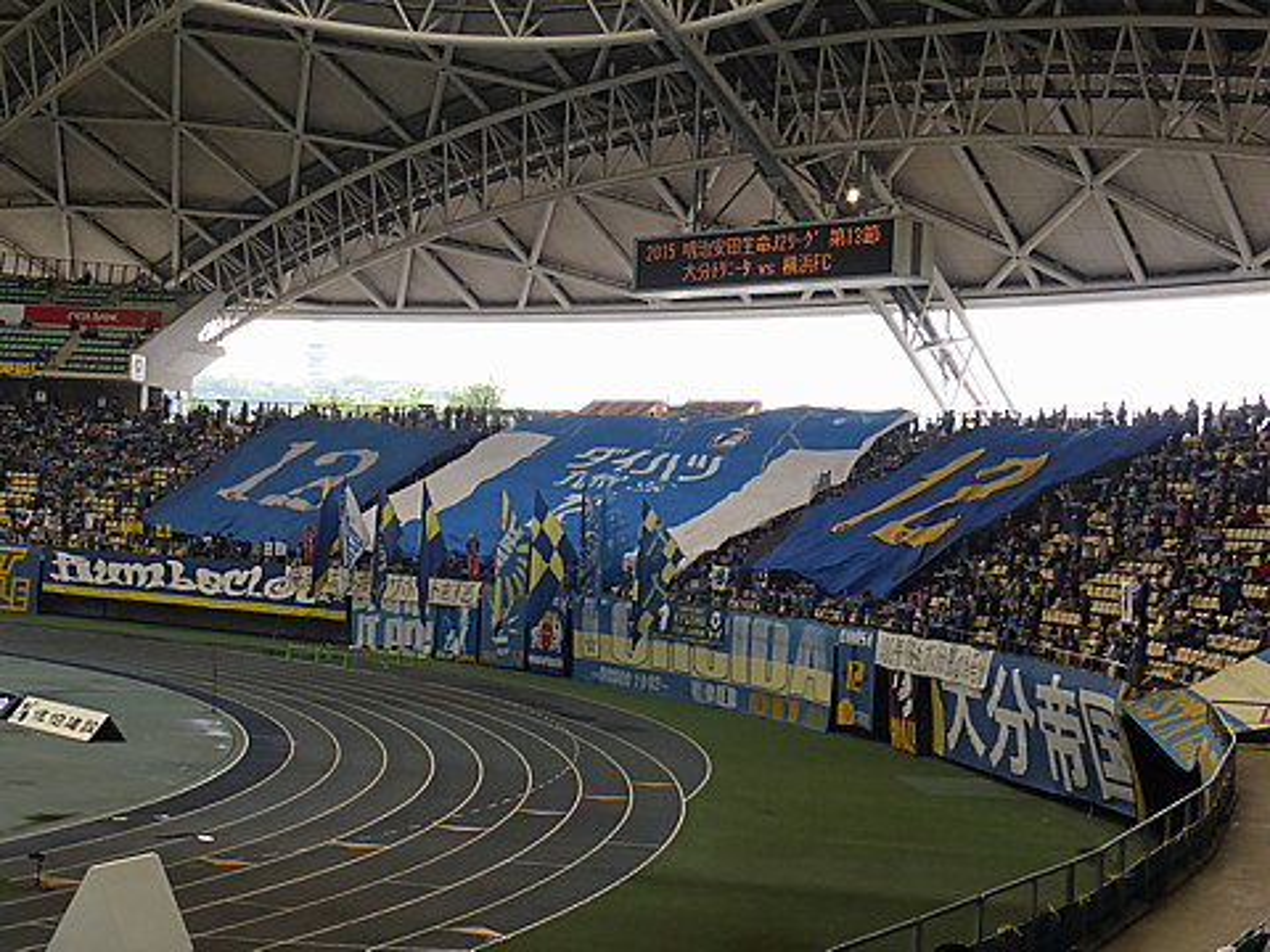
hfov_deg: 35.5
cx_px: 635
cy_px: 476
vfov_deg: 27.0
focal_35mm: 54
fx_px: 1981
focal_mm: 9.7
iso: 400
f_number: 4.6
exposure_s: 1/320
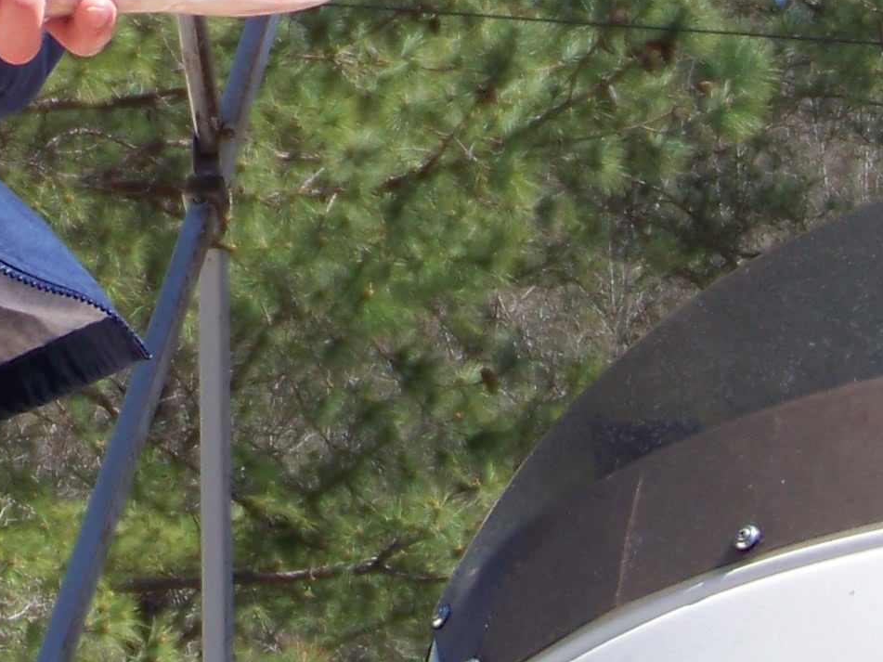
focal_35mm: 284
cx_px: -37
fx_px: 7243
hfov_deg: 6.9
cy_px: -474
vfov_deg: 5.2
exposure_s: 1/500
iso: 64
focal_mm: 14.6
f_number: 3.2
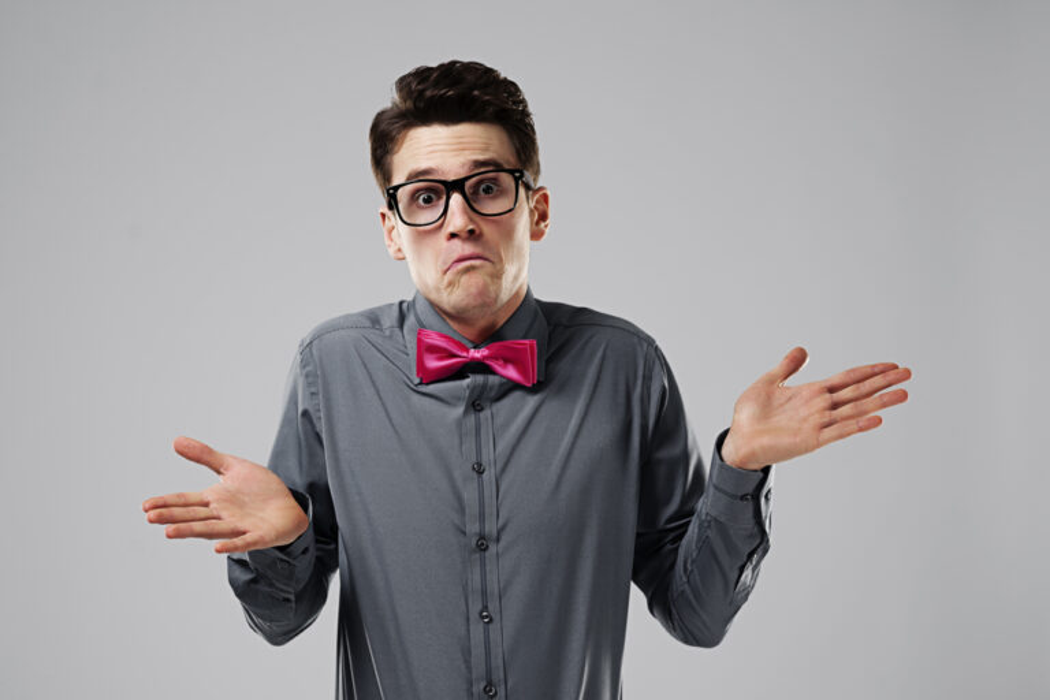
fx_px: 2479
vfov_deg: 16.1
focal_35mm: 85
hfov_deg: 23.9
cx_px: 525
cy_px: 350
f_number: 4
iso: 100
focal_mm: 85
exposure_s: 1/100
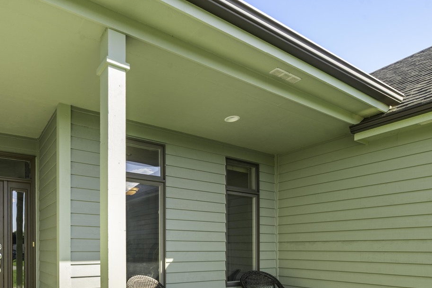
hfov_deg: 73.1
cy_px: 226
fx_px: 276
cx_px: 133
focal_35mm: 23
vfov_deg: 52.0
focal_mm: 13
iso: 80
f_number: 11
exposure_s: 1/20
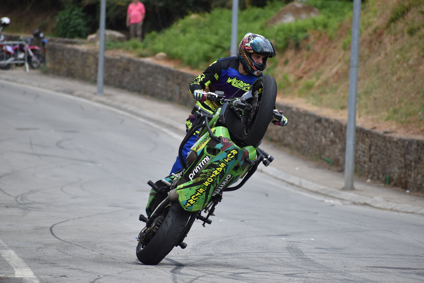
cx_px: 223
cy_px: 136
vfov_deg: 3.5
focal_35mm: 389
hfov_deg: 5.3
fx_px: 4581
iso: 560
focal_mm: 240
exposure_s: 1/1000
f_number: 6
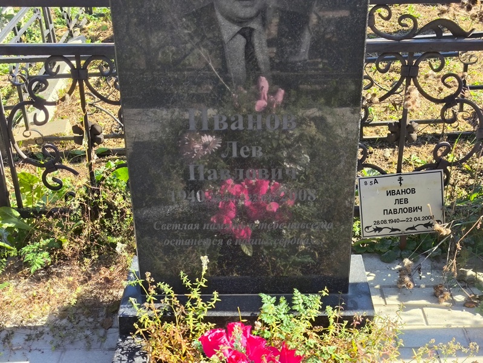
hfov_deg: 38.2
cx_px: 242
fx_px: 698
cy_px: 182
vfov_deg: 29.1
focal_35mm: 50
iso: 50
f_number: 1.7
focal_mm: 4.71
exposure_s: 1/242
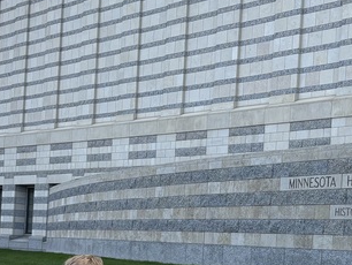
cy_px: 241
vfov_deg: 16.8
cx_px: 236
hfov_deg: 22.4
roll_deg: -2.9
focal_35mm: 87
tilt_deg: +1.0
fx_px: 885
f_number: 1.6
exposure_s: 1/1032
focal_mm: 5.96
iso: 64
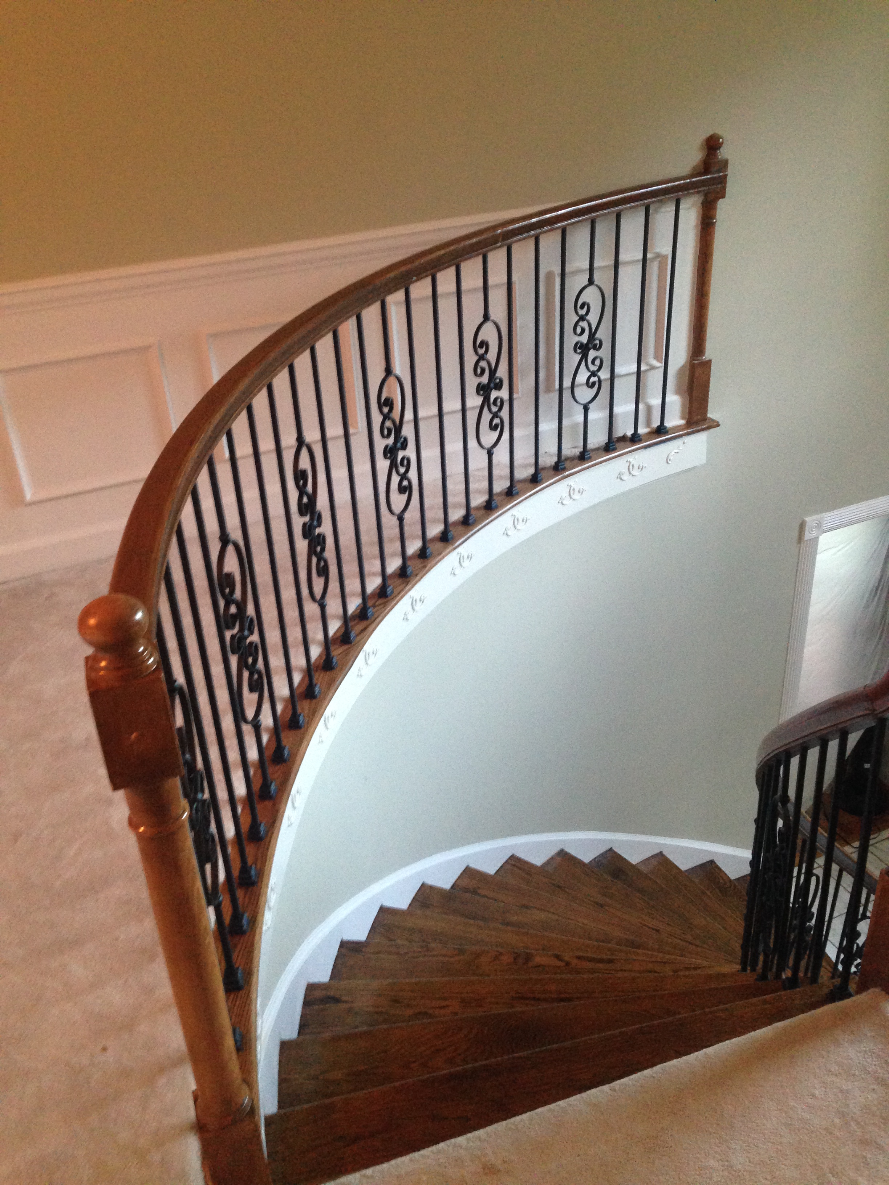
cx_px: 444
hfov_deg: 42.9
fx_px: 1130
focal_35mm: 33
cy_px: 592
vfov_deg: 55.4
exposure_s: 1/20
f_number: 2.4
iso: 250
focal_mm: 4.12
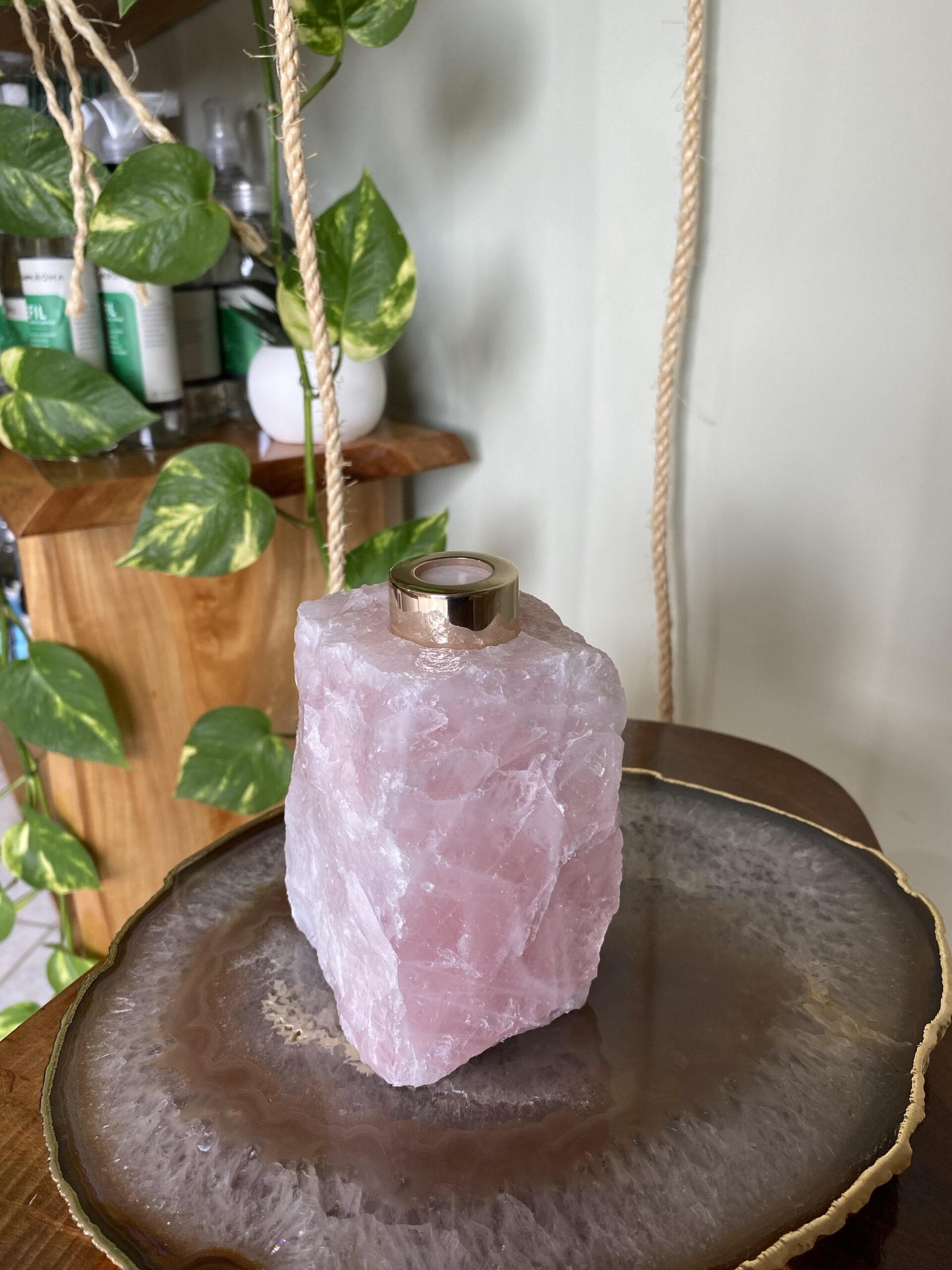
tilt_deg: -21.8
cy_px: 635
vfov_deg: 67.3
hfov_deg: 53.1
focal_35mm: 26
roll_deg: +2.1
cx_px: 476
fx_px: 953
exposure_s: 1/120
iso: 64
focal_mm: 4.25
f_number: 1.8
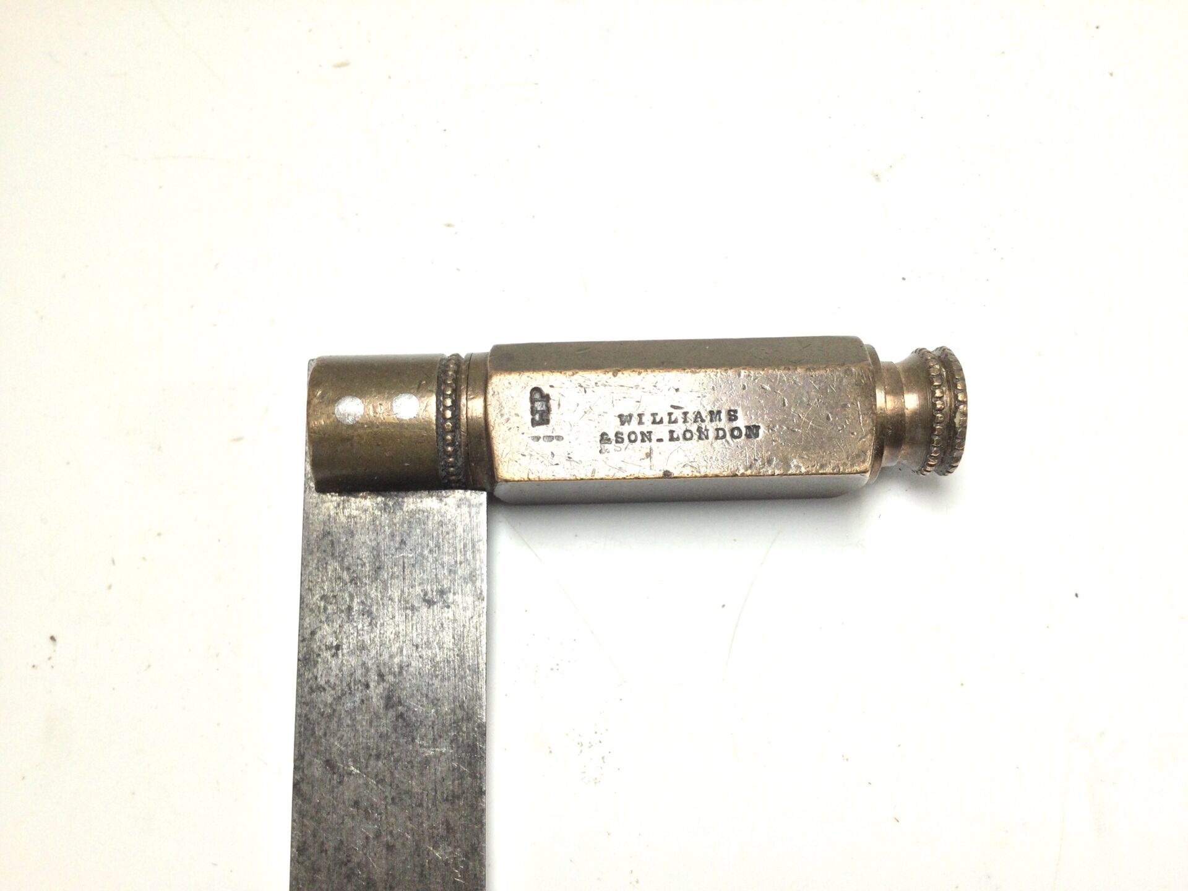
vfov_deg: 45.4
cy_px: 446
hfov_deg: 58.4
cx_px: 594
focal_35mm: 31
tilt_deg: -74.6
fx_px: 1064
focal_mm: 3.3
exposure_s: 1/326
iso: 25
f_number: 2.4
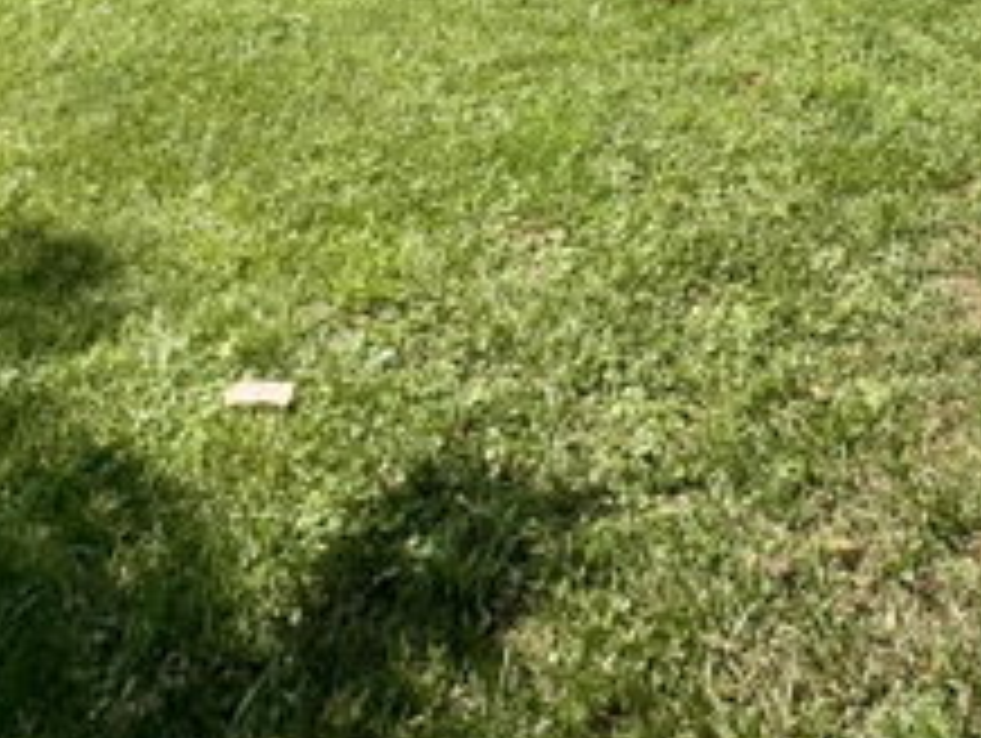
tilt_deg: -1.7
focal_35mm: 41
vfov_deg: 27.1
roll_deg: +0.7
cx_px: 830
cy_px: -310
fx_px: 1163
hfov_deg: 42.9
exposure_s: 1/1600
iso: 50
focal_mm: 2.22
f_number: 2.2
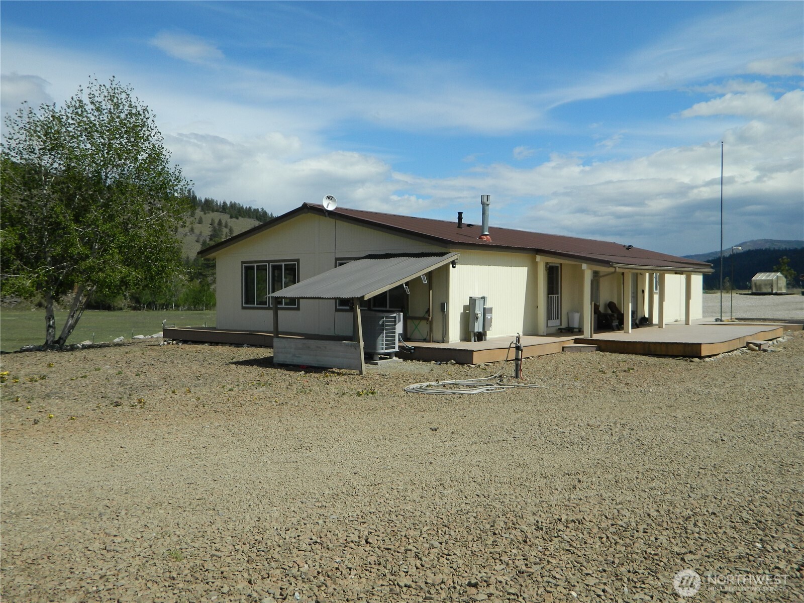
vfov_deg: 45.4
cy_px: 302
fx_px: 720
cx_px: 402
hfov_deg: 58.4
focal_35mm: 31
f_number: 9.1
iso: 80
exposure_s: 1/250
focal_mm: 5.6
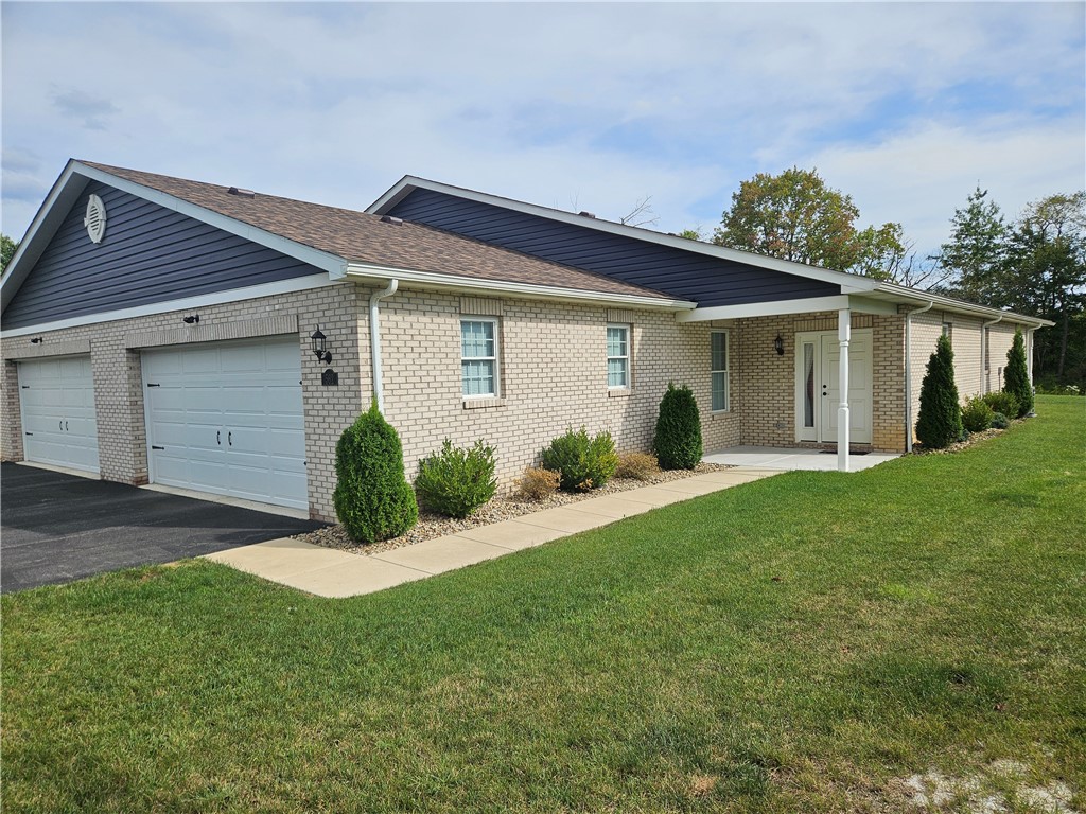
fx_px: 722
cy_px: 407
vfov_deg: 58.9
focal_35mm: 23
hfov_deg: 73.9
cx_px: 543
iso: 25
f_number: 1.8
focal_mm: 5.4
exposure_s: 1/2252
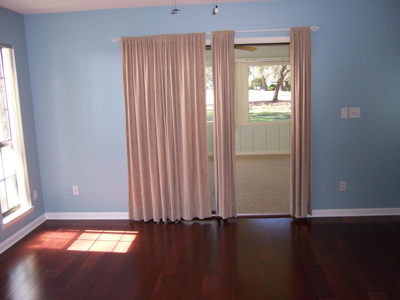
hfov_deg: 55.4
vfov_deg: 42.9
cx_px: 200
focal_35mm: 33
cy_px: 150
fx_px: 381
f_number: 2.8
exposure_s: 1/60
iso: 140
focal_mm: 5.5
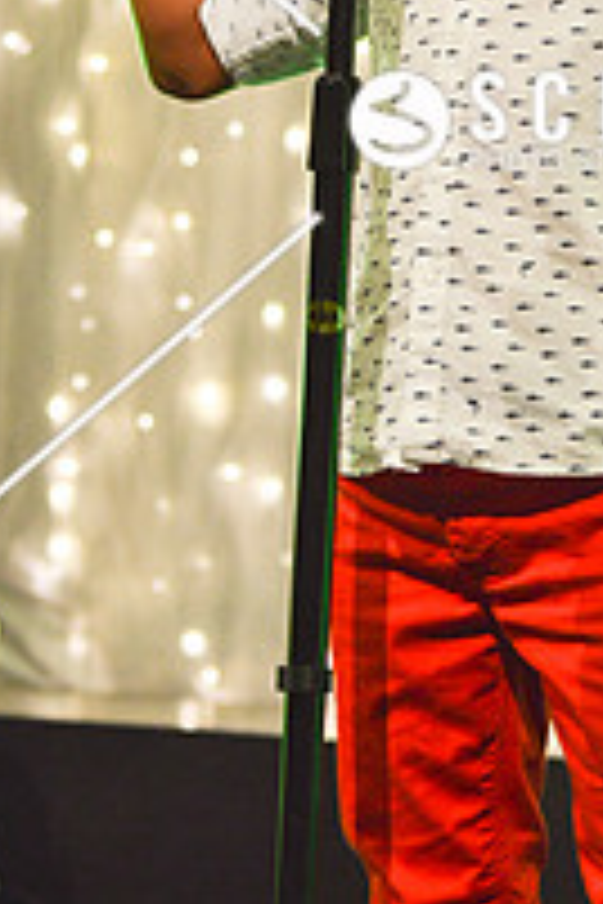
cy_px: 135
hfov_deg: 5.8
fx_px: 5904
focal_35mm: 235
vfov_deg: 8.7
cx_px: 538
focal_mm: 70
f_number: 4.5
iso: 400
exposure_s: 1/80
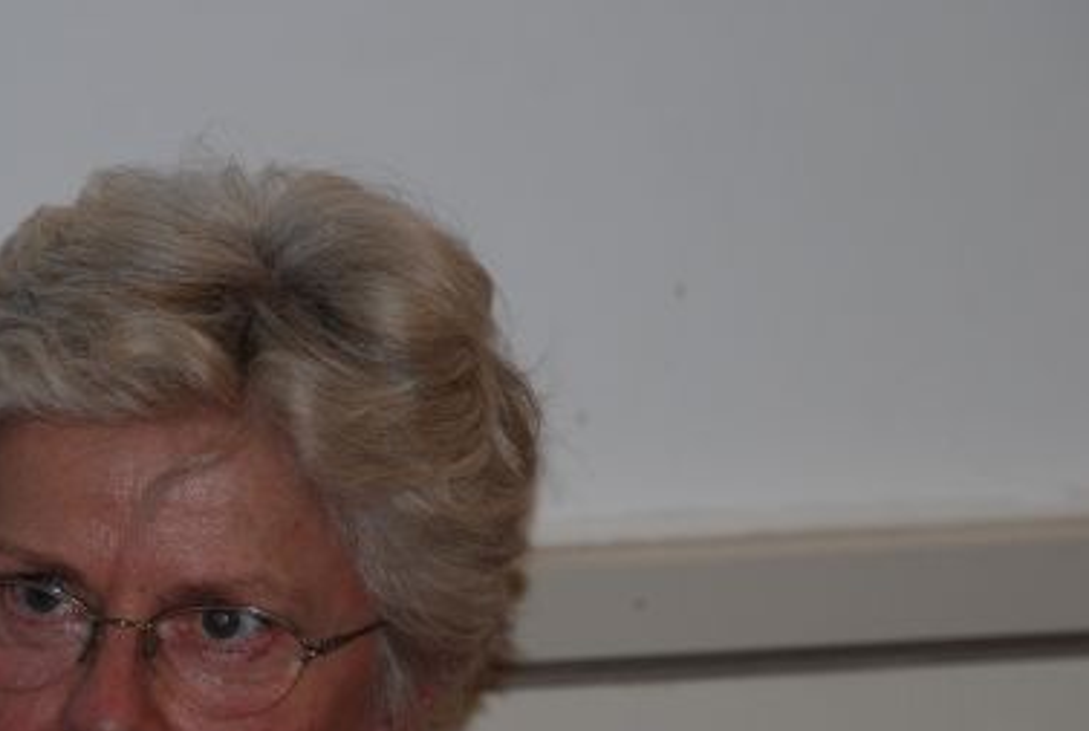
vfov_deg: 3.2
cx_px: 248
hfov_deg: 4.8
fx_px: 13035
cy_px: 582
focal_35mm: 430
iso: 200
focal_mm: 135
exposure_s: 1/60
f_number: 5.6
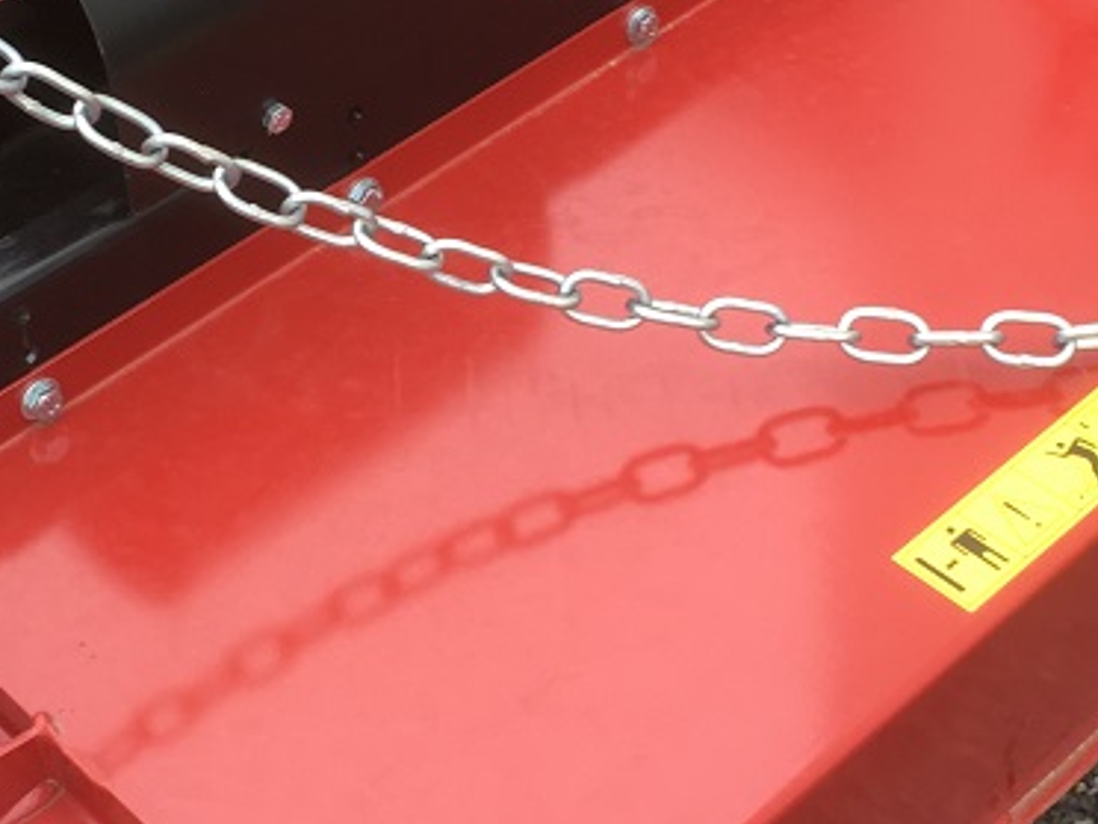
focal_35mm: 74
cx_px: 342
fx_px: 2347
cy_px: 346
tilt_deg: -46.4
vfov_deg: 19.9
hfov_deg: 26.1
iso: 32
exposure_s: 1/50
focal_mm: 4.15
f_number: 2.2
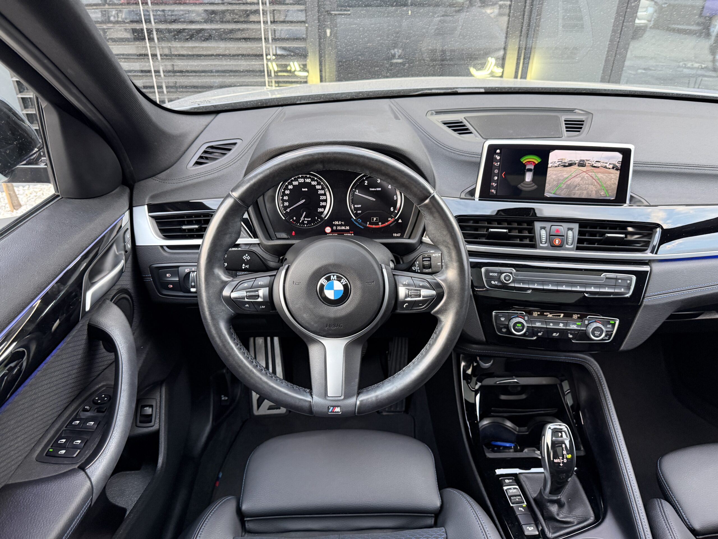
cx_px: 359
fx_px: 498
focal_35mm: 24
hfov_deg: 71.6
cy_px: 270
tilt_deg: -28.7
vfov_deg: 56.8
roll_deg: -0.4
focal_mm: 6.76
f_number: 1.78
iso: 320
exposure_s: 1/51
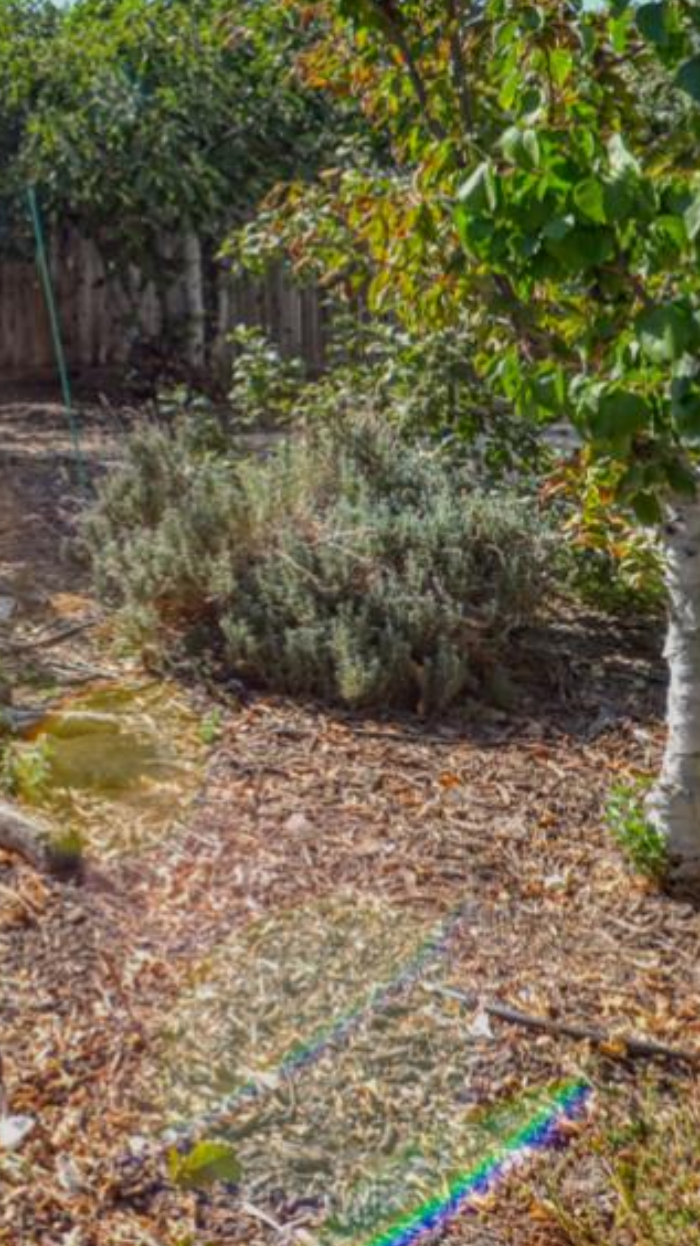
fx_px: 1288
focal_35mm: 39
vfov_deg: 48.7
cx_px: -287
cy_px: 247
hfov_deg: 24.9
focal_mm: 14
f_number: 10
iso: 400
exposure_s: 1/200
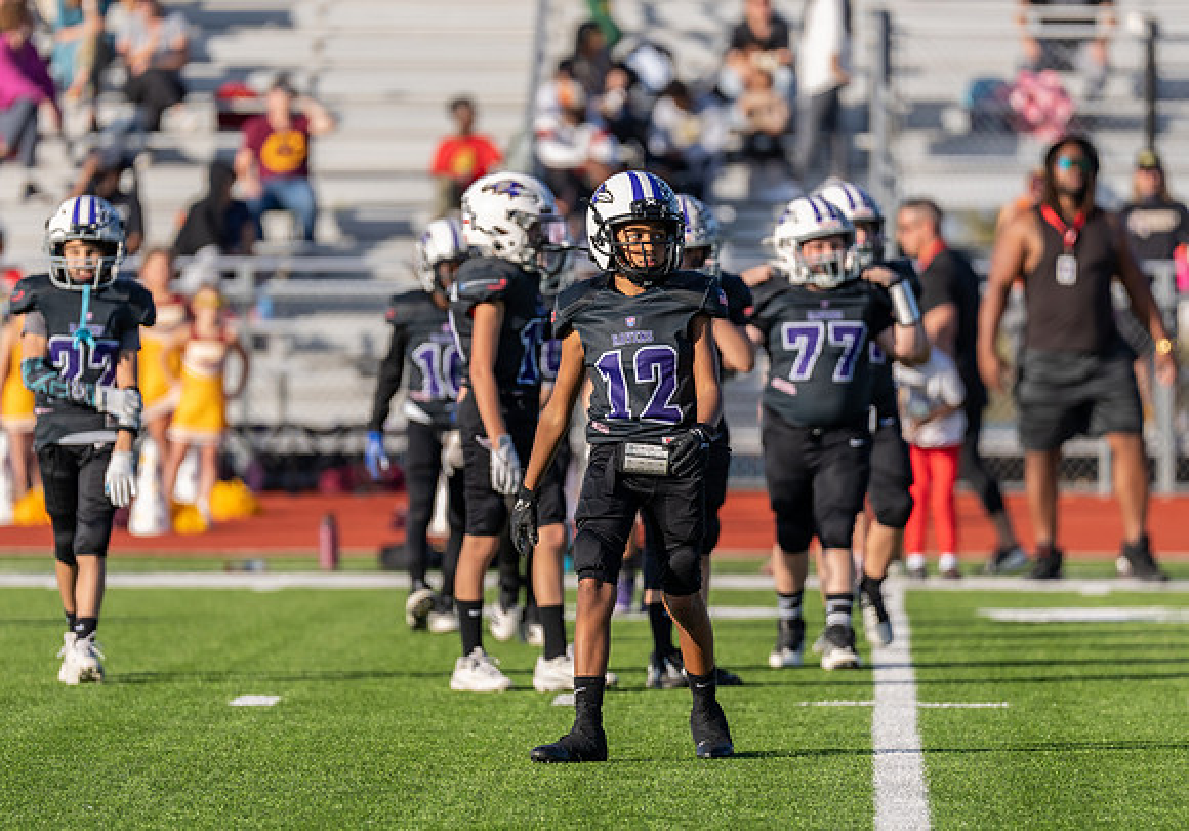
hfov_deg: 6.0
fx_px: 11279
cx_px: 610
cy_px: 412
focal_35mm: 337
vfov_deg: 4.2
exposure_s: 1/1600
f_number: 2.8
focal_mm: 200
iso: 100
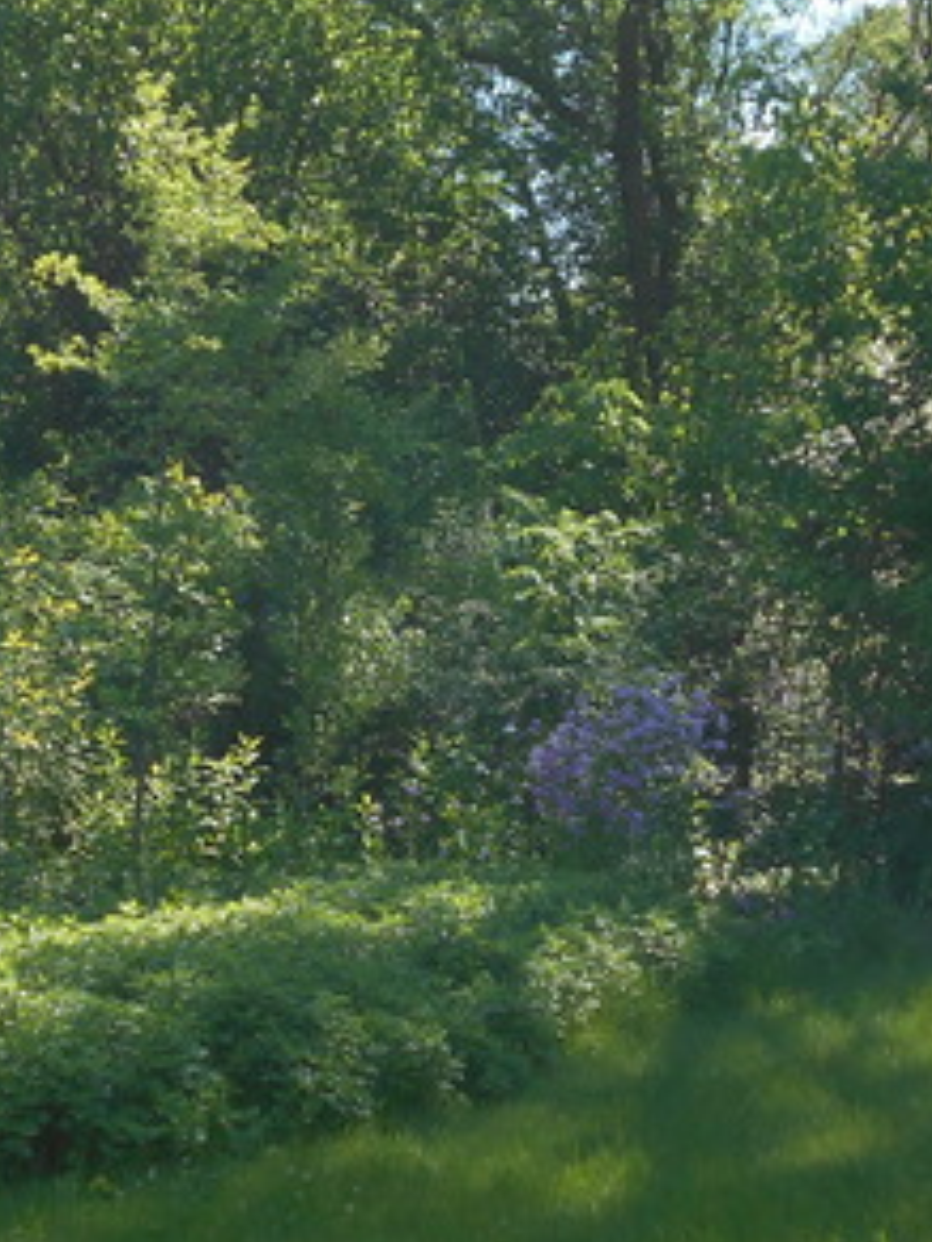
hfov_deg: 18.2
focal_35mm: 81
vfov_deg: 24.1
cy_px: 612
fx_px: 2908
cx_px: 353
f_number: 3.9
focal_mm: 6.7
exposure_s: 1/250
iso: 80
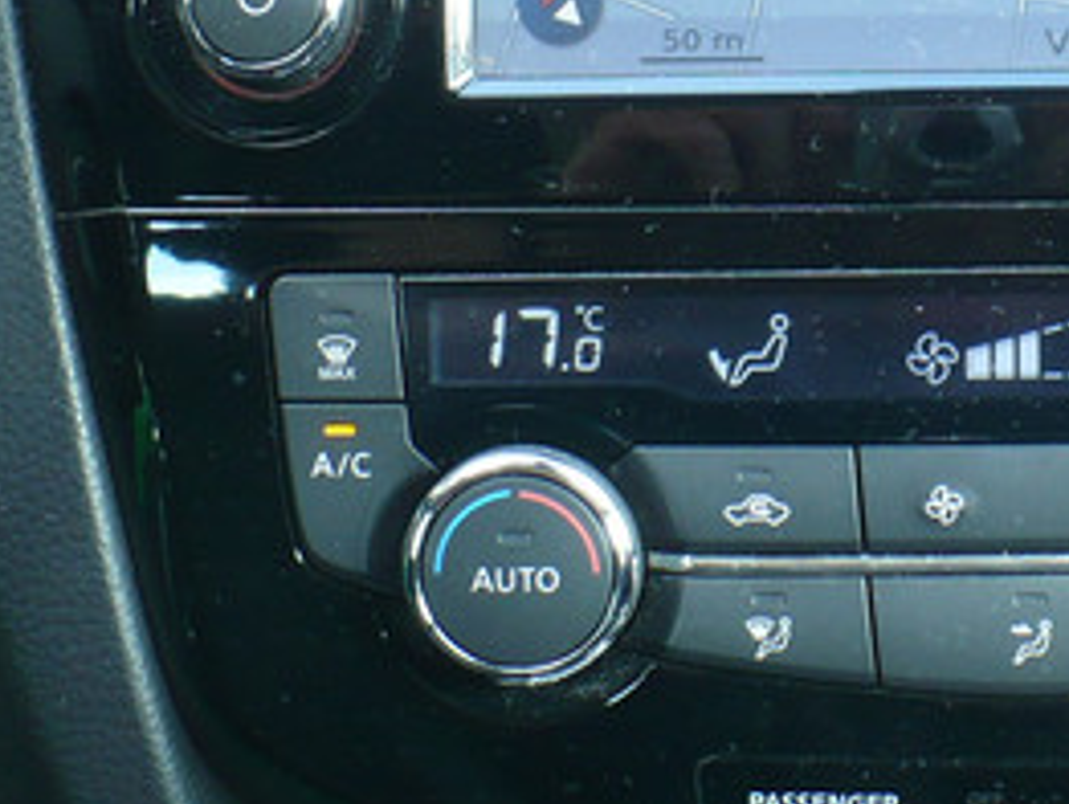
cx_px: 991
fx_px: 3246
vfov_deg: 14.0
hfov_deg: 18.4
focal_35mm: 105
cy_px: 82
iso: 100
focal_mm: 6.1
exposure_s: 1/30
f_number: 2.8
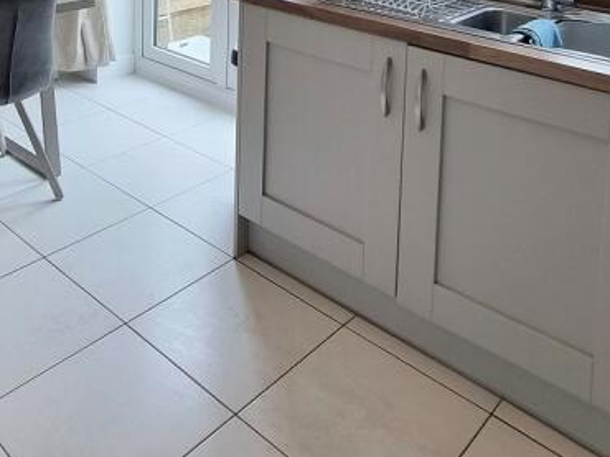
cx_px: 236
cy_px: -112
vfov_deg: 31.9
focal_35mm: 36
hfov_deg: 51.0
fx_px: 634
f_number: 2.2
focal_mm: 2.2
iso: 64
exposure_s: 1/100
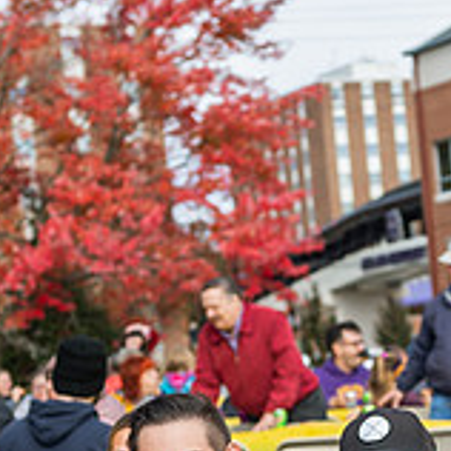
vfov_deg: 11.6
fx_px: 2211
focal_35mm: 150
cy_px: 361
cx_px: 328
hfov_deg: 11.6
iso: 100
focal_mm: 48
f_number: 3.5
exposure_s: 1/400
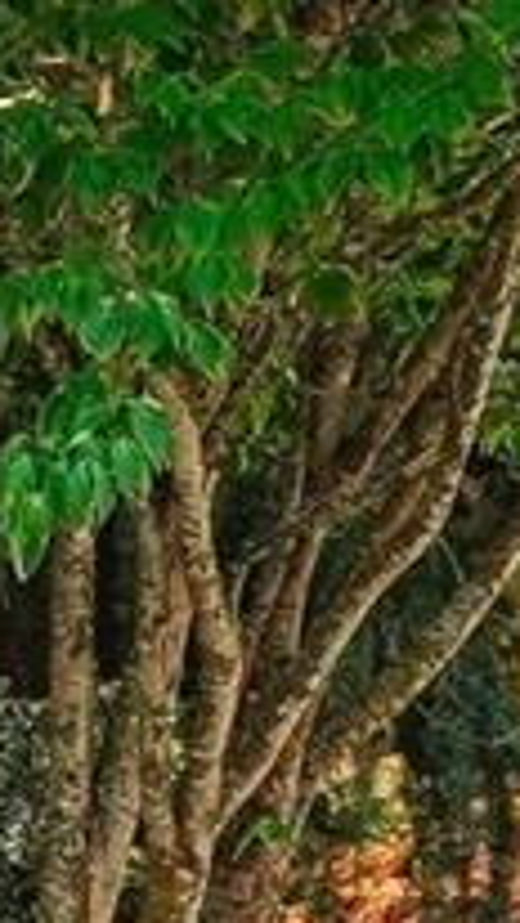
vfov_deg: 8.0
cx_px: -2732
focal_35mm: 268
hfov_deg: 3.8
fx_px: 6564
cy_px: -190
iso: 160
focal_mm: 21
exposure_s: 1/125
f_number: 8
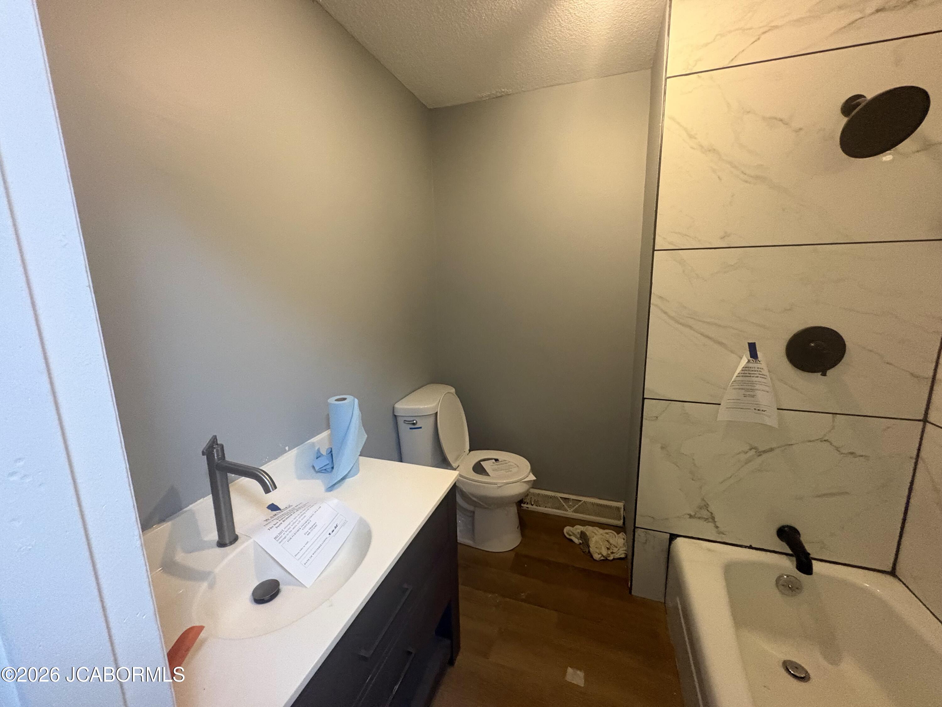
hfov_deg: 102.1
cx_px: 471
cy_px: 354
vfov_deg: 85.7
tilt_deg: -10.8
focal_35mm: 14
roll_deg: +1.5
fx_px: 381
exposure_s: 1/40
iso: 1000
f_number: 2.2
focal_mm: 2.22
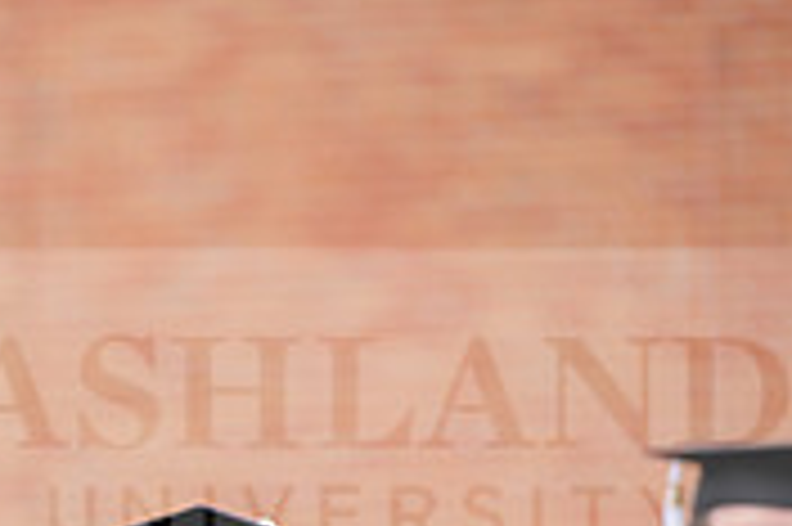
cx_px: -351
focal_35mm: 643
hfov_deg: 3.2
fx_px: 14133
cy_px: 793
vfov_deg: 2.1
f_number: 5
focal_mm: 195
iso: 400
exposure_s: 1/500
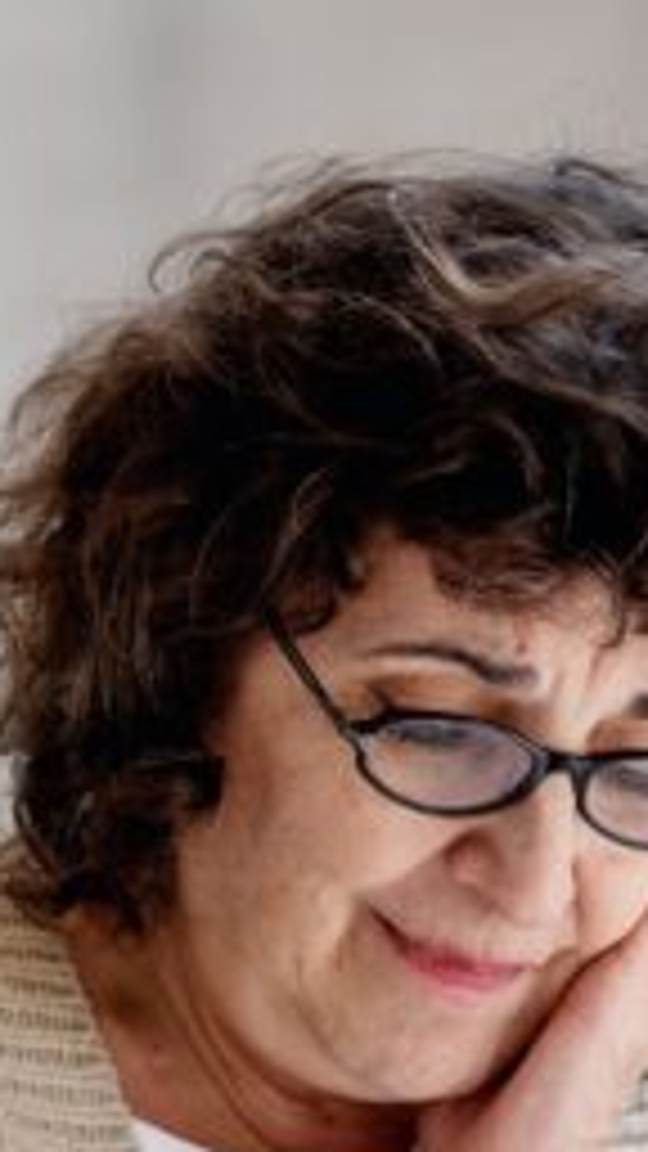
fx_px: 8156
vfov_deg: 8.1
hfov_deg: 4.5
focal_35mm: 267
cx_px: 981
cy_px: 1044
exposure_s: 1/250
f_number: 2.8
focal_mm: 85
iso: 320
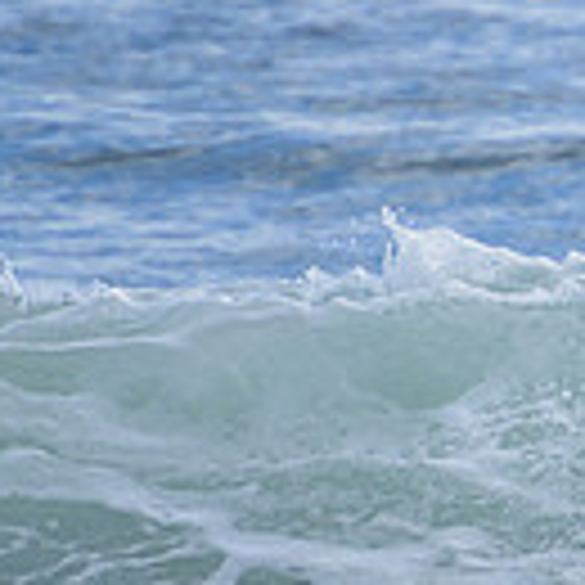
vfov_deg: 0.9
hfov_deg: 0.9
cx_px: 1335
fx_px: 35448
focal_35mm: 1854
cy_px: 224
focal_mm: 400
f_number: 5.6
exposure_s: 1/1600
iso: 180
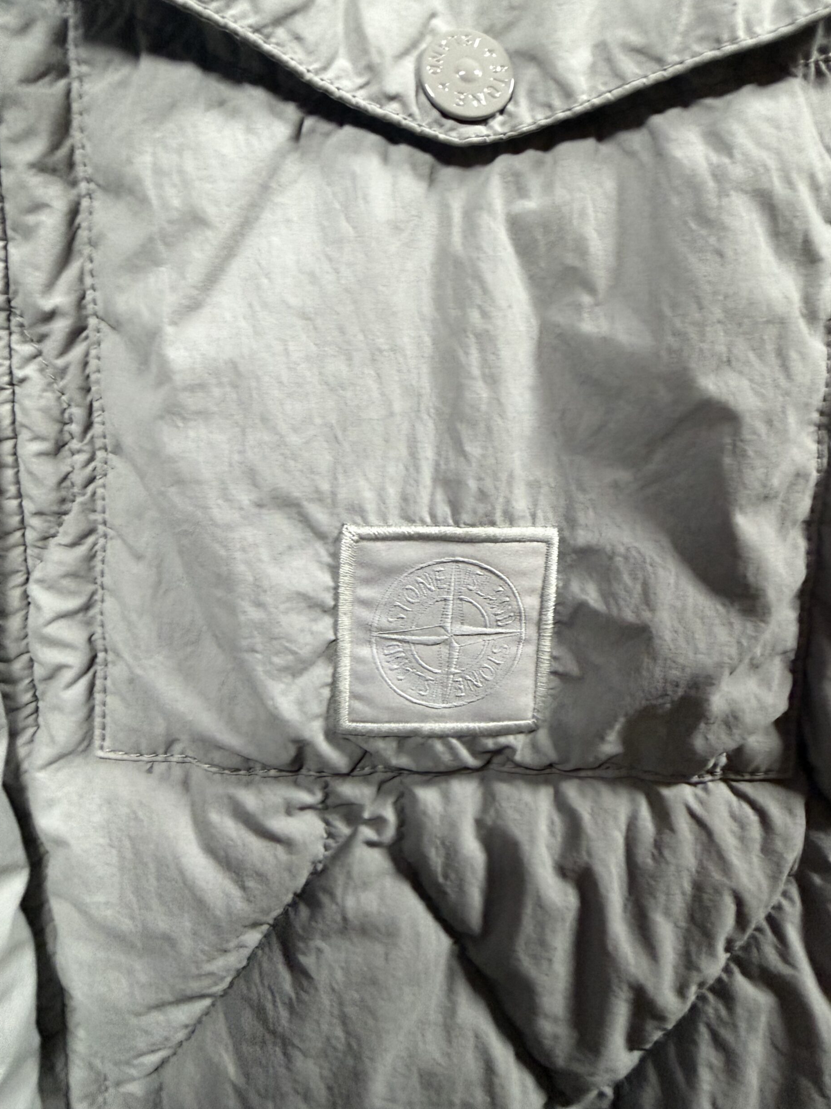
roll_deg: +0.2
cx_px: 428
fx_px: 800
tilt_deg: -8.7
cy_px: 533
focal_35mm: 25
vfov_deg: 69.4
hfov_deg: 54.9
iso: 400
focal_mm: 2.22
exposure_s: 1/50
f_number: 2.2
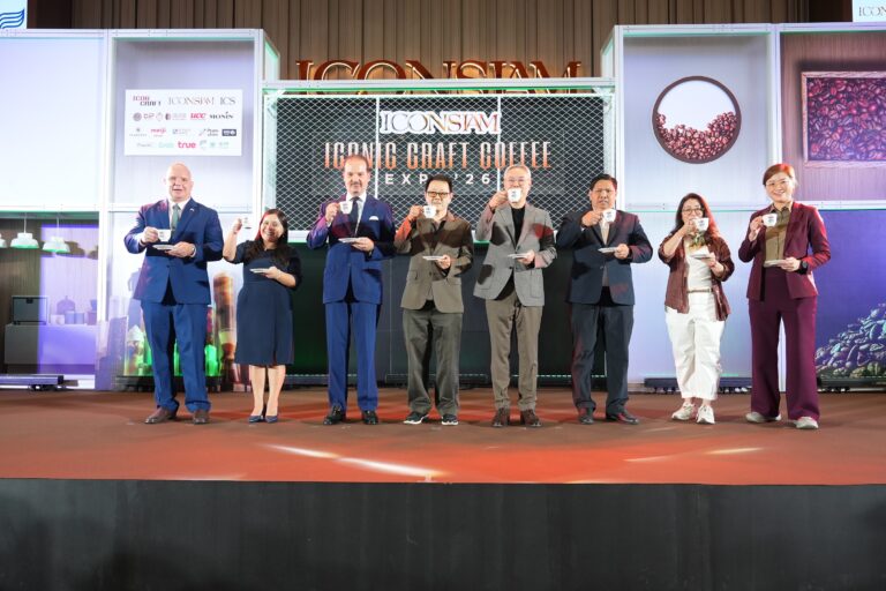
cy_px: 296
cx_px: 443
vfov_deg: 53.1
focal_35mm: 24
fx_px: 591
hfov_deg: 73.7
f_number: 5
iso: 1600
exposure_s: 1/160
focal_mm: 24
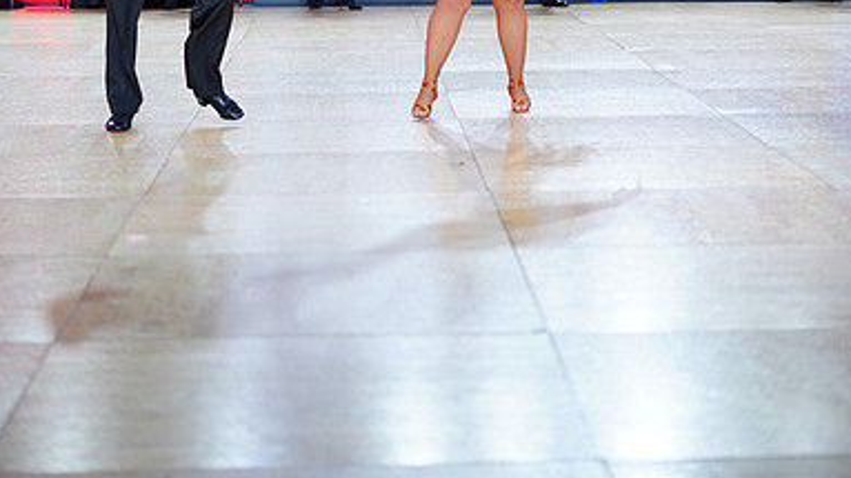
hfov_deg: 21.4
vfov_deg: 11.8
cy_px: -122
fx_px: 2255
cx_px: 426
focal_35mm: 100
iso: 320
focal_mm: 63
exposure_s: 1/400
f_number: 2
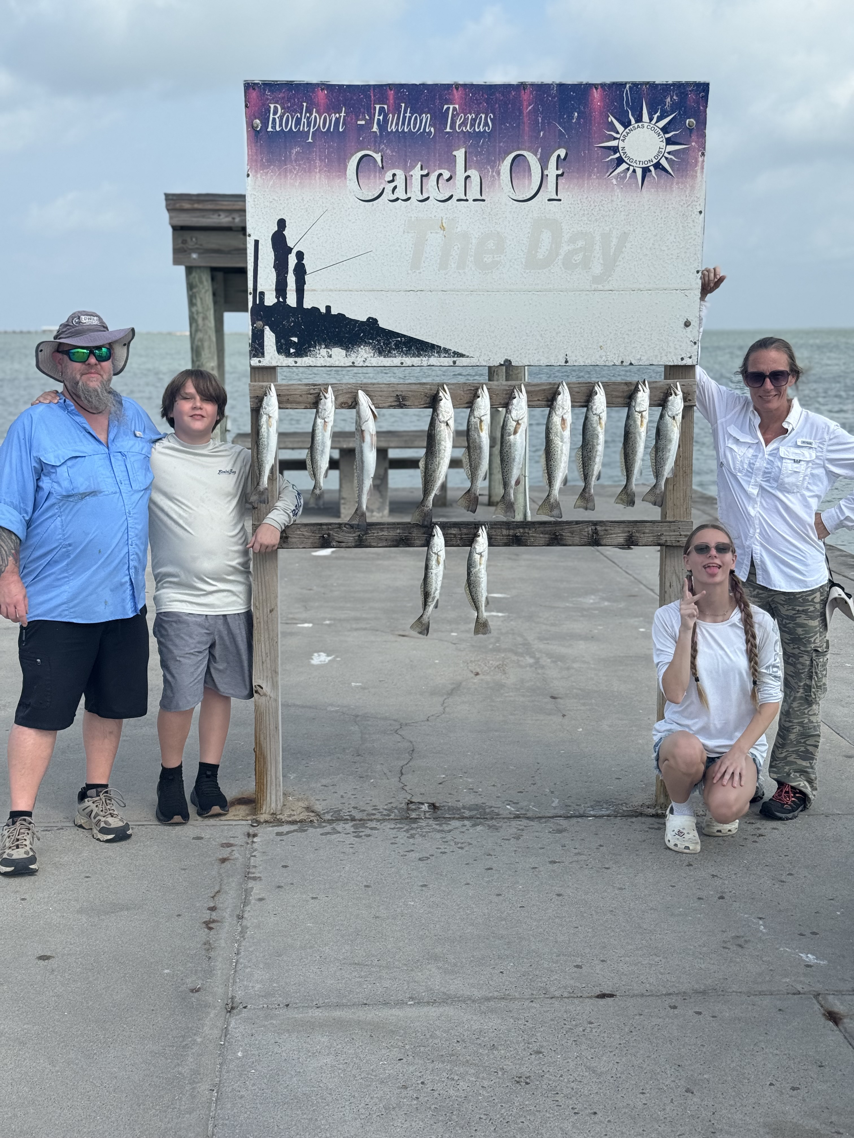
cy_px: 569
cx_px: 427
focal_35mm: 48
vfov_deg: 39.7
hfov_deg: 30.3
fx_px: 1579
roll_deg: +0.2
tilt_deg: -7.8
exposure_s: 1/5376
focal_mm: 6.76
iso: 64
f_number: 1.78
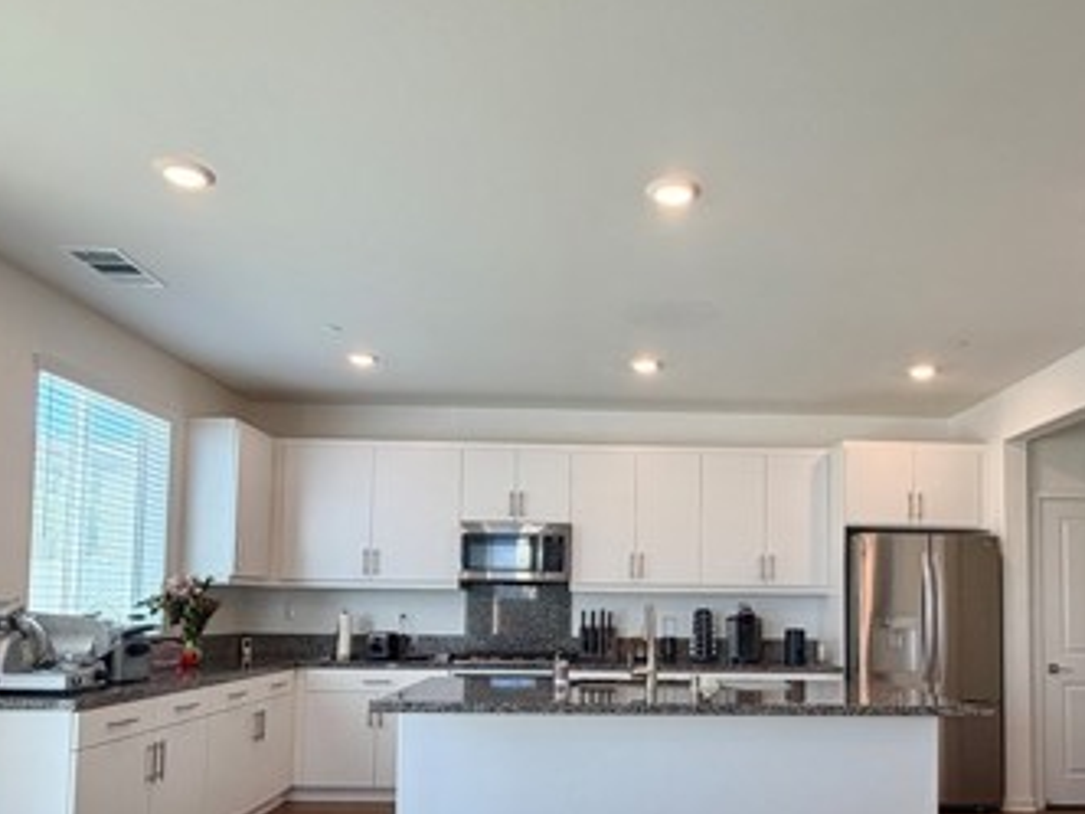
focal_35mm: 27
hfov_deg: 64.9
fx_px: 846
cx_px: 634
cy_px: 559
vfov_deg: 50.2
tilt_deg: +3.4
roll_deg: -0.2
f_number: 2.2
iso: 100
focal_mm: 2.22
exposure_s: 1/120
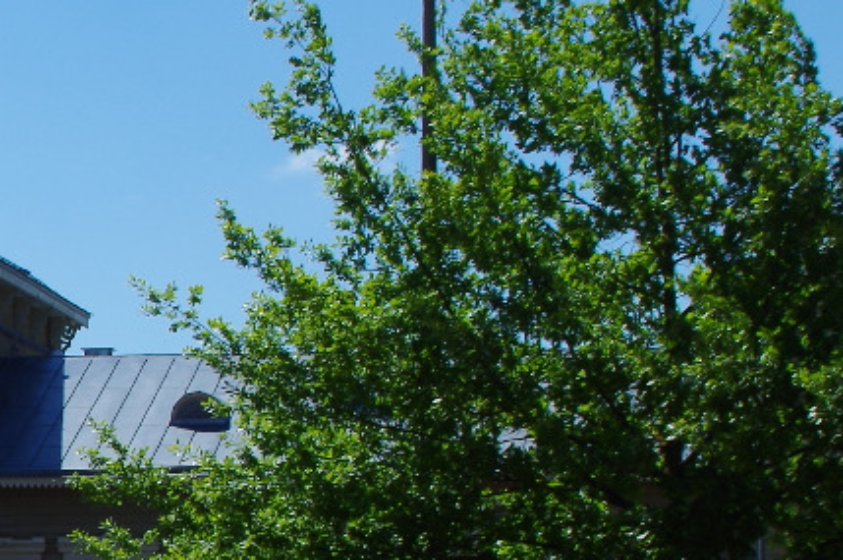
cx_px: -364
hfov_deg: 10.7
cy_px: 558
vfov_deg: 7.3
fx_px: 4350
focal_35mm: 186
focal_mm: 33
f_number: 13
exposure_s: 1/160
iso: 100
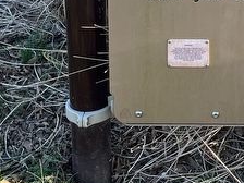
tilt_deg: -11.0
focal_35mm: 93
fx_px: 656
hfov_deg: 20.5
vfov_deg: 14.8
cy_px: -88
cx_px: 235
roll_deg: -1.0
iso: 50
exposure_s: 1/339
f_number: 1.6
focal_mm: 5.1
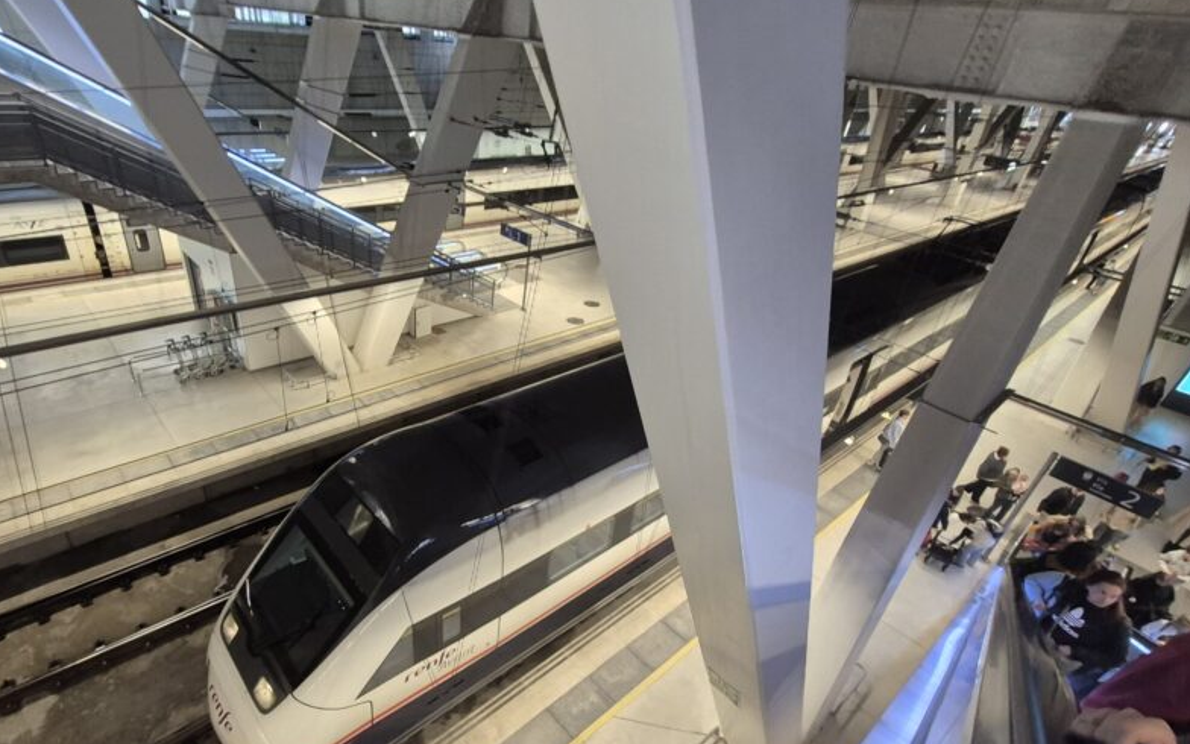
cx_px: 519
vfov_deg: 64.8
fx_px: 584
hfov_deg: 90.6
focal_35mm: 18
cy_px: 416
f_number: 2.2
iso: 400
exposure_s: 1/50
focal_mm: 1.74
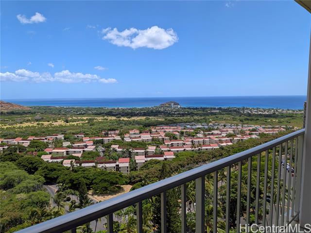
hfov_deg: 71.6
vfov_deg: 56.8
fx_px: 216
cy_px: 116
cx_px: 156
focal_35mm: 24
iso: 27
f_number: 1.7
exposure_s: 1/12821
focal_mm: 4.53
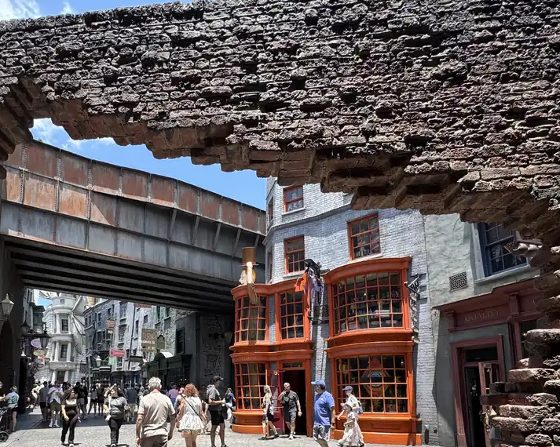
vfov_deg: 56.8
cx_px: 203
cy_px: 351
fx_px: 381
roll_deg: -0.1
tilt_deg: +6.8
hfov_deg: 71.2
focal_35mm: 23
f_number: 2.2
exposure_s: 1/741
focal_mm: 2.22
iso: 40
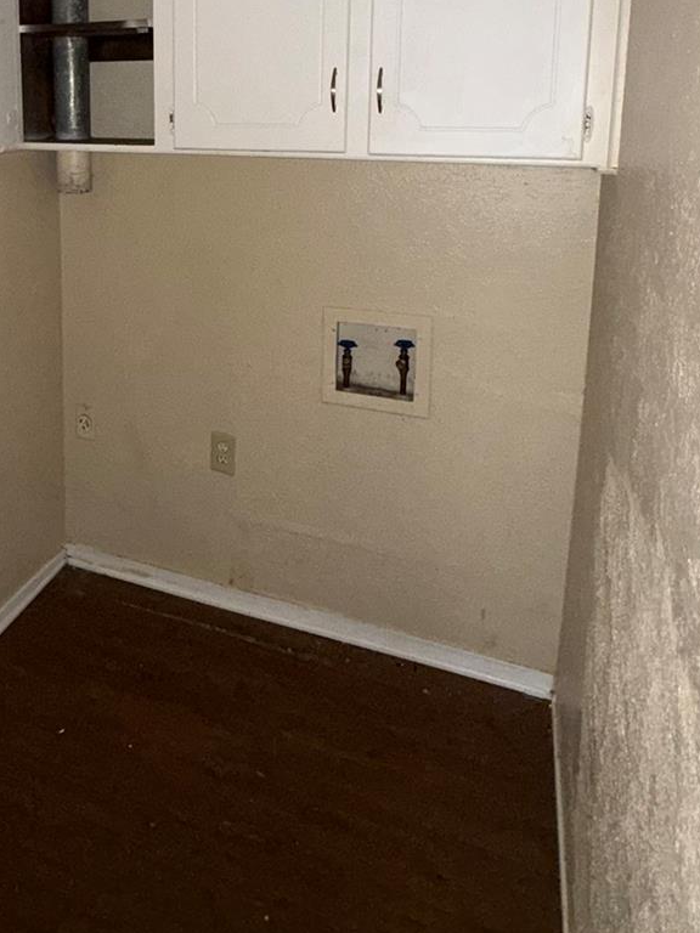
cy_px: 209
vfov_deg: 59.3
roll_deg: -0.6
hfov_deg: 48.2
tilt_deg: -8.0
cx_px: 192
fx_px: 755
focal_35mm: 28
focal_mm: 2.22
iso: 200
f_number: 2.2
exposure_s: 1/40
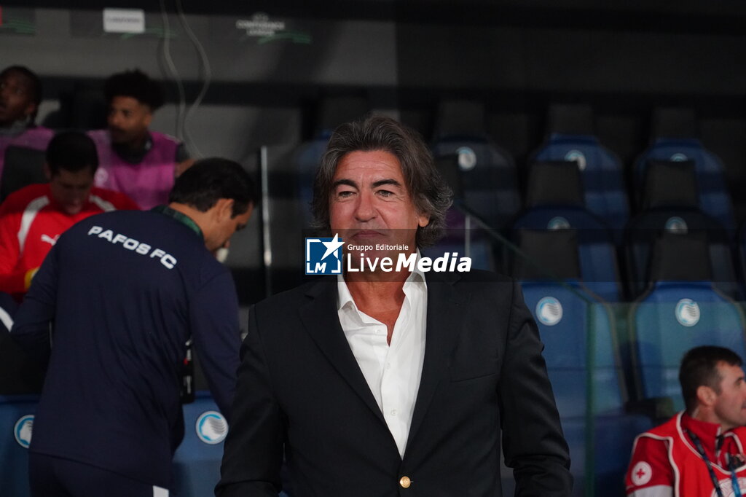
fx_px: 2382
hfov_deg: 17.8
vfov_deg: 11.9
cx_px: 373
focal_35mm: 115
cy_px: 248
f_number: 6.3
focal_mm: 115
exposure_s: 1/1250
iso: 10000
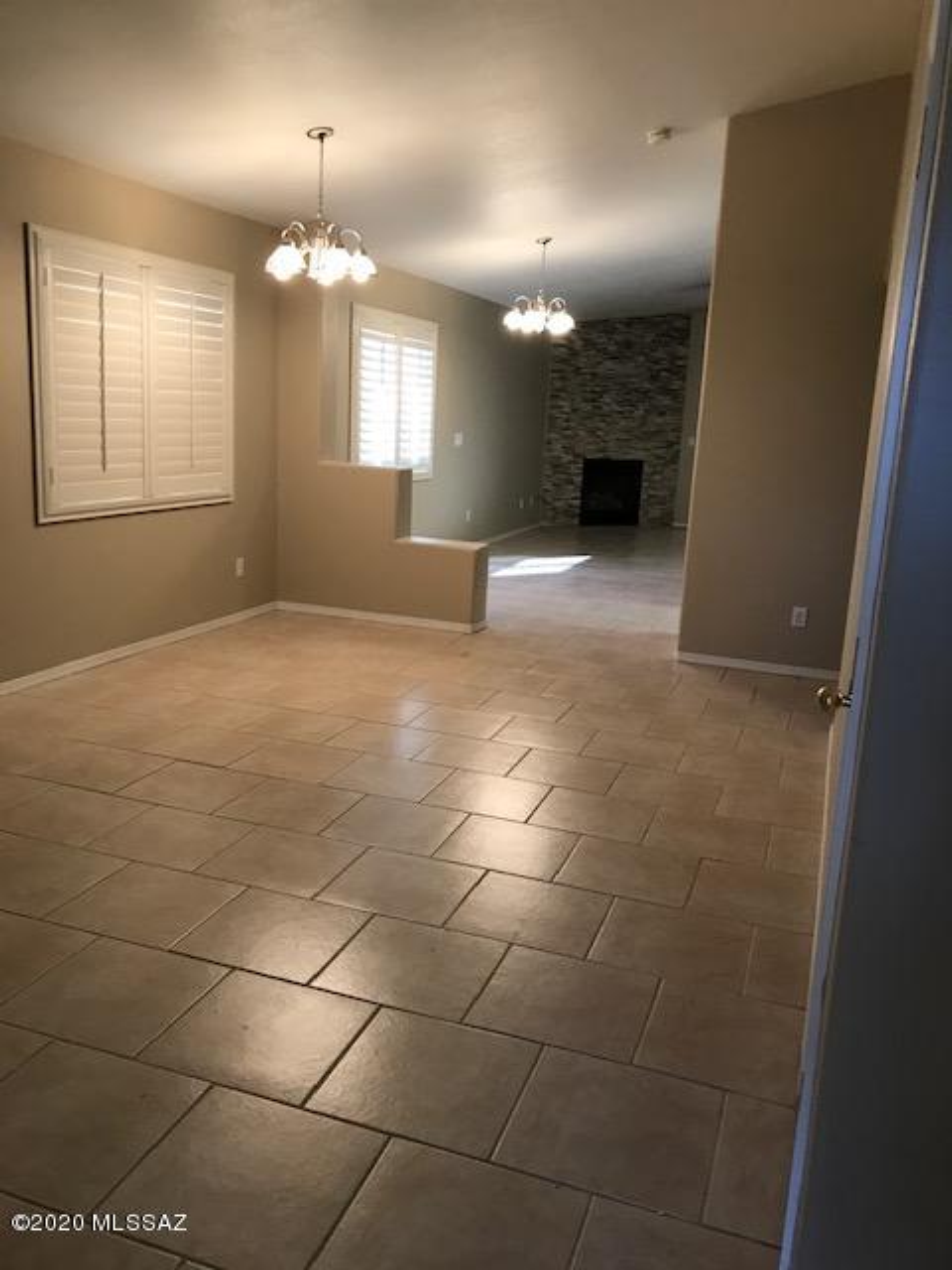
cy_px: 635
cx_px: 476
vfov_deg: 63.4
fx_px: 1027
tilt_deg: -11.3
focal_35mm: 28
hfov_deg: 49.7
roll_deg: -2.2
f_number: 1.8
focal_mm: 3.99
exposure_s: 1/24
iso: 40
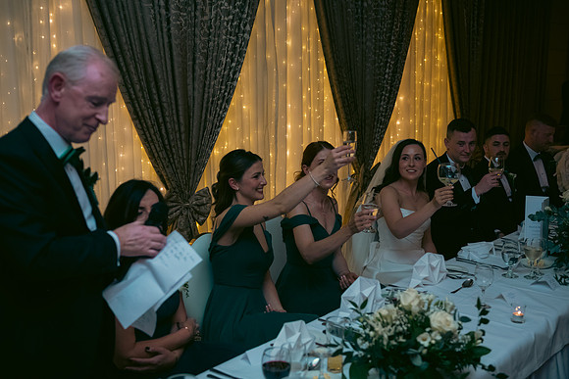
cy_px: 190
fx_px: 696
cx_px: 284
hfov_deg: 44.5
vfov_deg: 30.5
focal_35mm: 44
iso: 800
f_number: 3.5
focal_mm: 44
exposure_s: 1/160
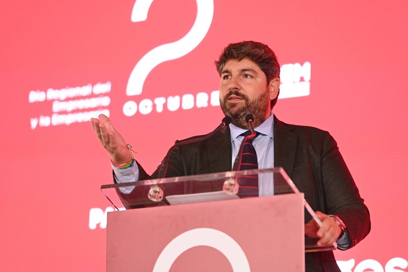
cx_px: 204
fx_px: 1530
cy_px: 136
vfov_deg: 10.2
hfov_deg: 15.2
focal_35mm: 135
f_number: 2.8
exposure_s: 1/200
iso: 2000
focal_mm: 135
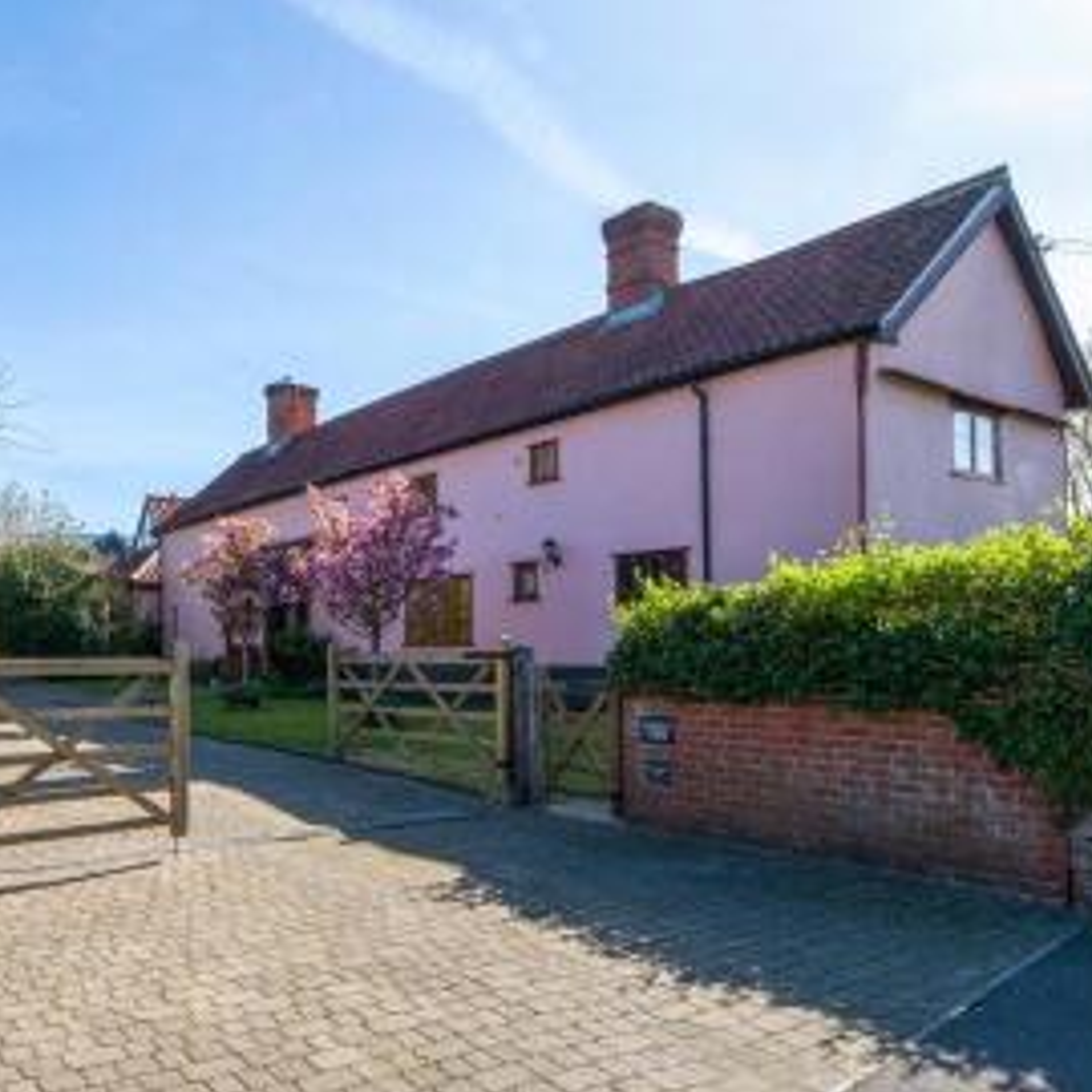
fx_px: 857
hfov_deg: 64.3
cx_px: 429
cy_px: 508
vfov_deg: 65.0
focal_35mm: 24
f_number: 9
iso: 160
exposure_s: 1/160
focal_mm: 10.8
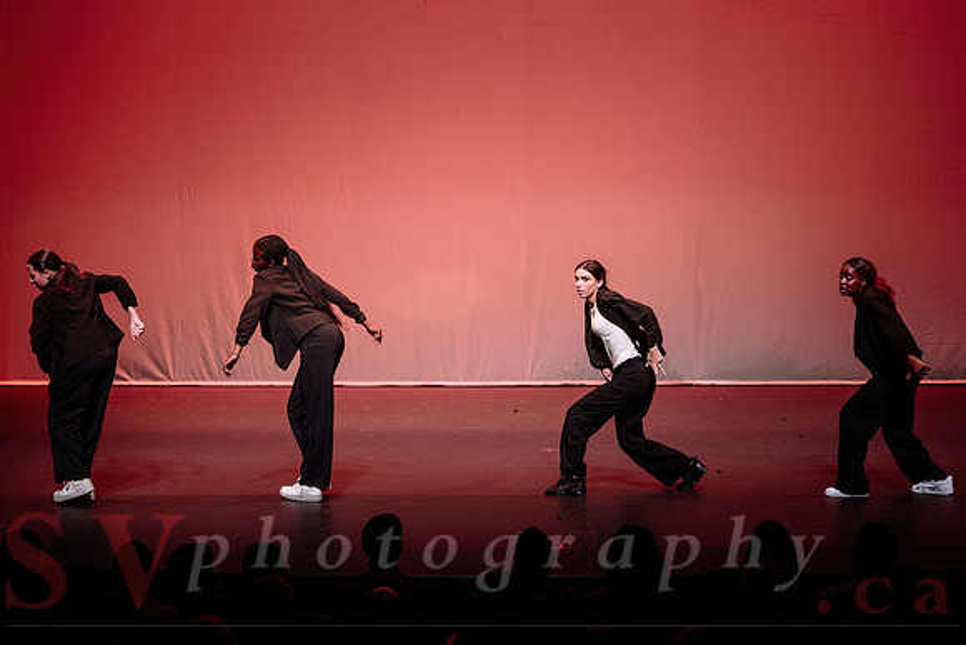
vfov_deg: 13.8
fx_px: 2658
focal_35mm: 99
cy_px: 271
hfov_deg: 20.6
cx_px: 521
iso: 1250
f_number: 2.8
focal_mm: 82
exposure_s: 1/400
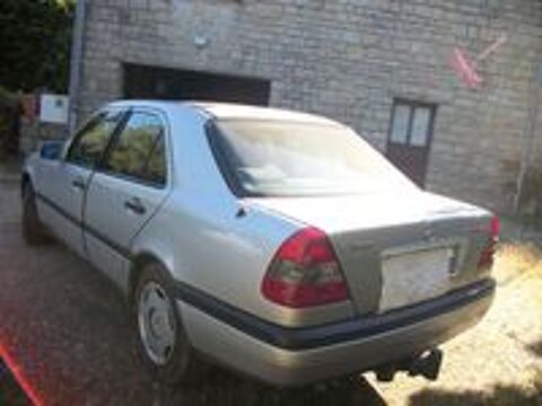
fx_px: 501
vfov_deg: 44.2
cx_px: 271
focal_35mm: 32
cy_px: 203
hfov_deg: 56.8
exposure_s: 1/200
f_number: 2.9
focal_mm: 5.7
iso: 80
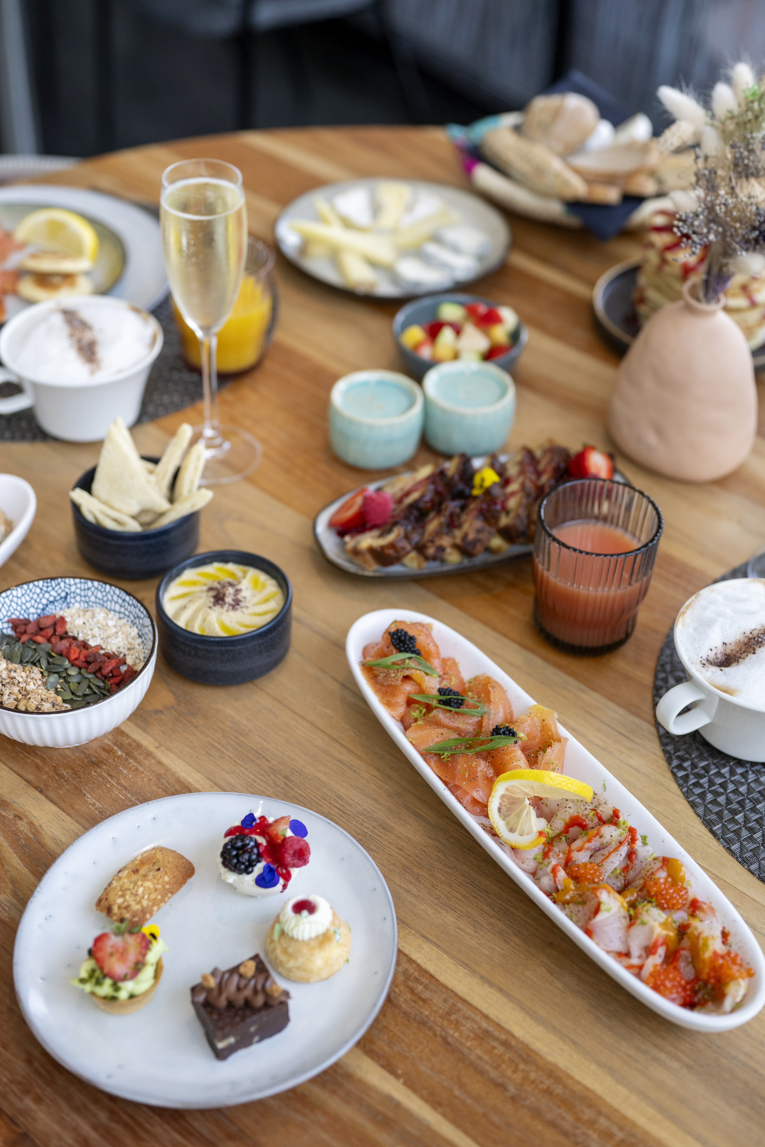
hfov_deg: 27.0
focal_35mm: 50
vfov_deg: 39.6
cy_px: 574
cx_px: 382
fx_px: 1594
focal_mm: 50
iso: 640
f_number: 2.8
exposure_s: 1/500
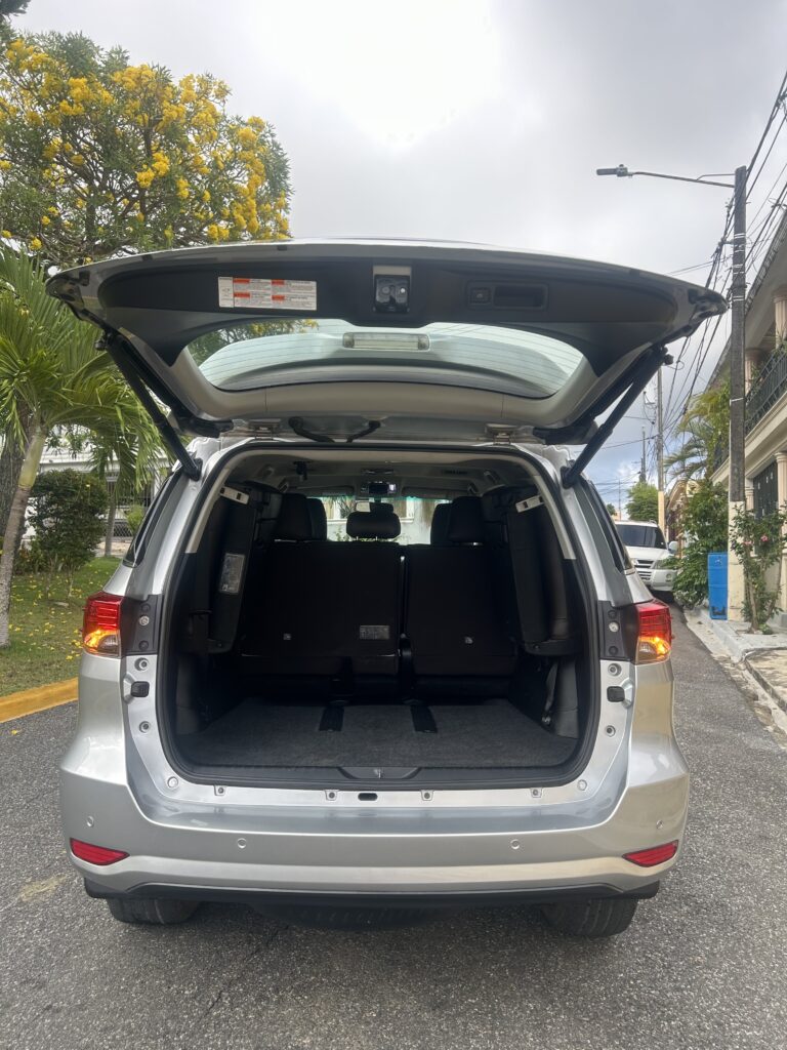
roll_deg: -0.9
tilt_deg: +3.1
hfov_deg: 53.1
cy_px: 525
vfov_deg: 67.3
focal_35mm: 26
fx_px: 788
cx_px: 394
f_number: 1.5
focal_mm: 5.7
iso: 50
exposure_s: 1/434
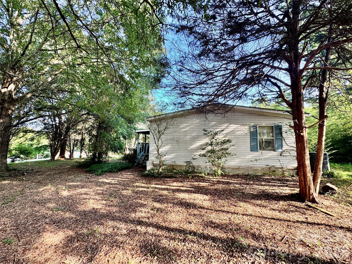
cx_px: 176
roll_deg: -0.9
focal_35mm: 14
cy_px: 132
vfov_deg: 85.7
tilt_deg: +4.6
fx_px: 142
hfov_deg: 102.1
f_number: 2.2
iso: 64
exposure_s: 1/99
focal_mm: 2.22
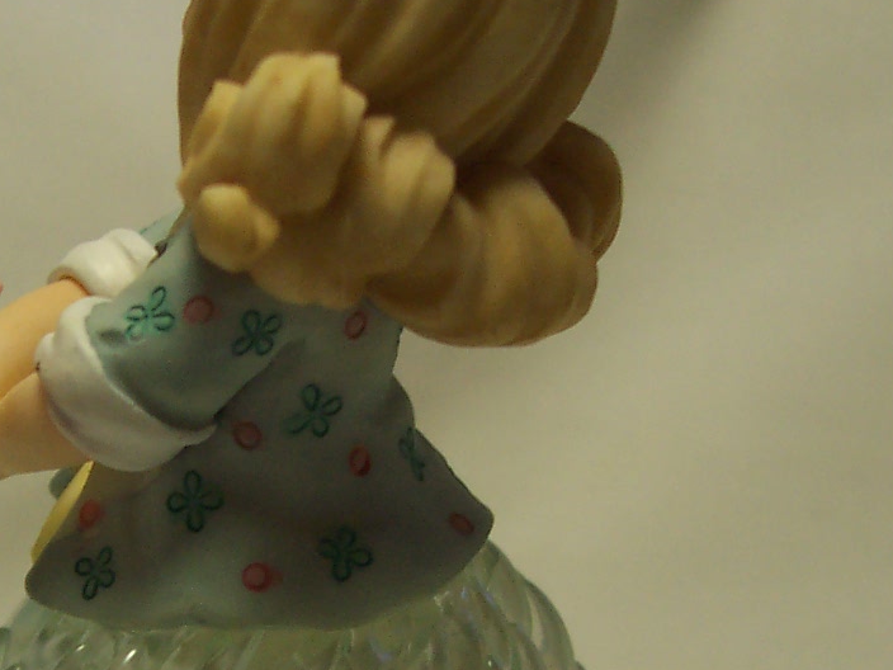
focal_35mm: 87
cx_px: 278
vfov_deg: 16.7
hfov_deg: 22.4
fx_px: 2244
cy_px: 609
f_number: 2.8
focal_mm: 5.6
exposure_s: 1/125
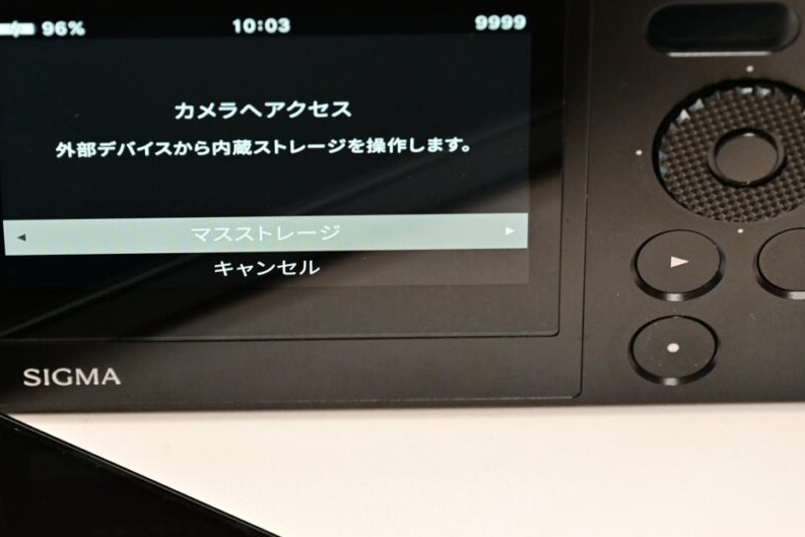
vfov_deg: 6.5
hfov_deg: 9.7
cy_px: 227
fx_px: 4763
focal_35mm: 213
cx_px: 305
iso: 1250
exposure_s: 1/60
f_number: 8
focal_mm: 110
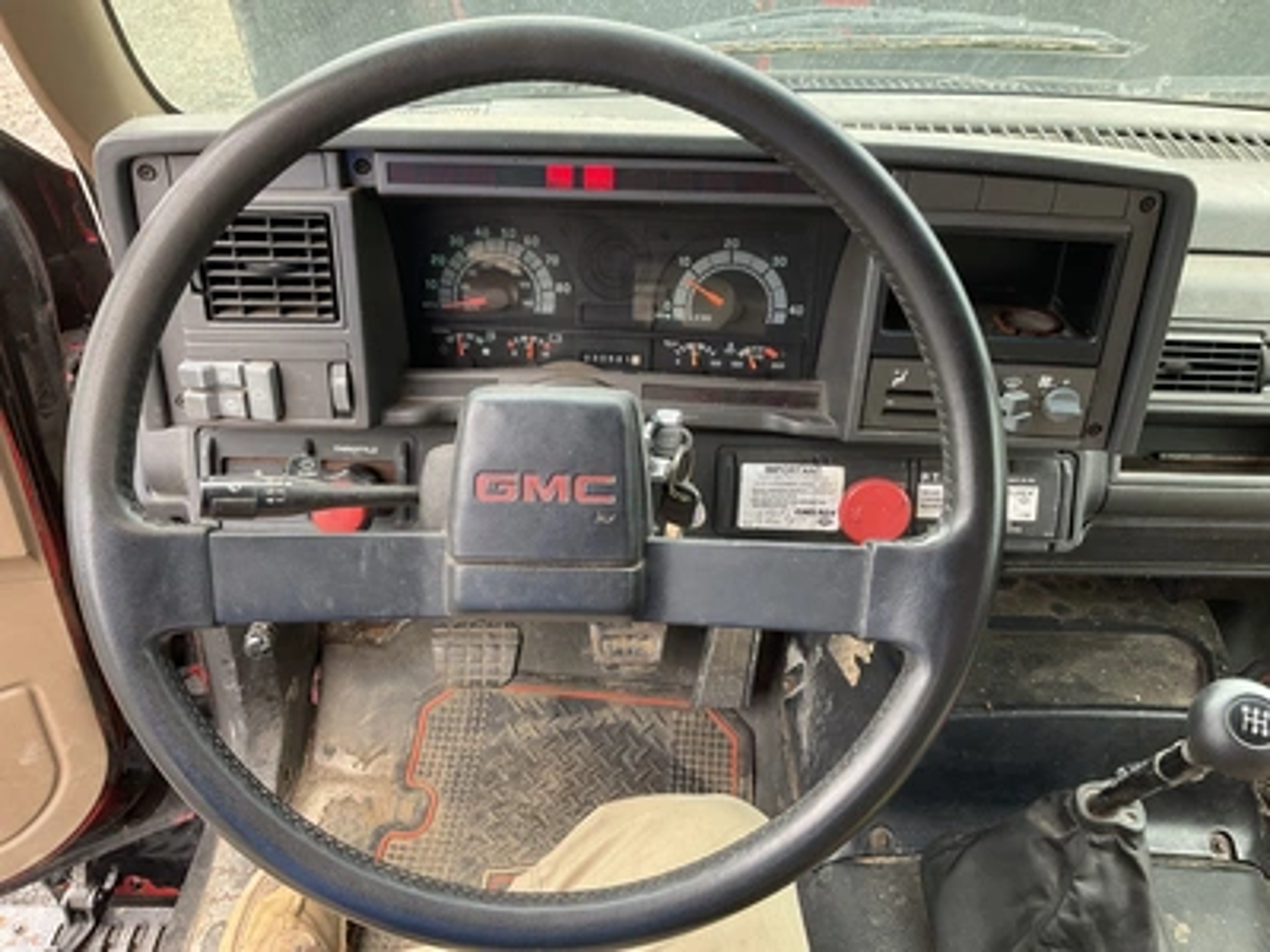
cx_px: 635
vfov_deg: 48.2
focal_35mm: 29
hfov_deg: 61.7
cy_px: 476
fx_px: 1064
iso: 64
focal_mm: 3
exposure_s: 1/122
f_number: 1.8
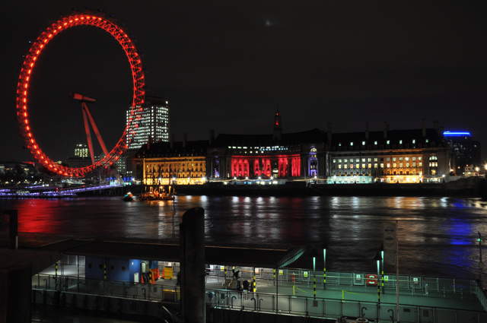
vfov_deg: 39.9
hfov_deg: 57.3
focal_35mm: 33
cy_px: 162
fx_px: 446
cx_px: 244
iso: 640
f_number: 22
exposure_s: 5
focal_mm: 22
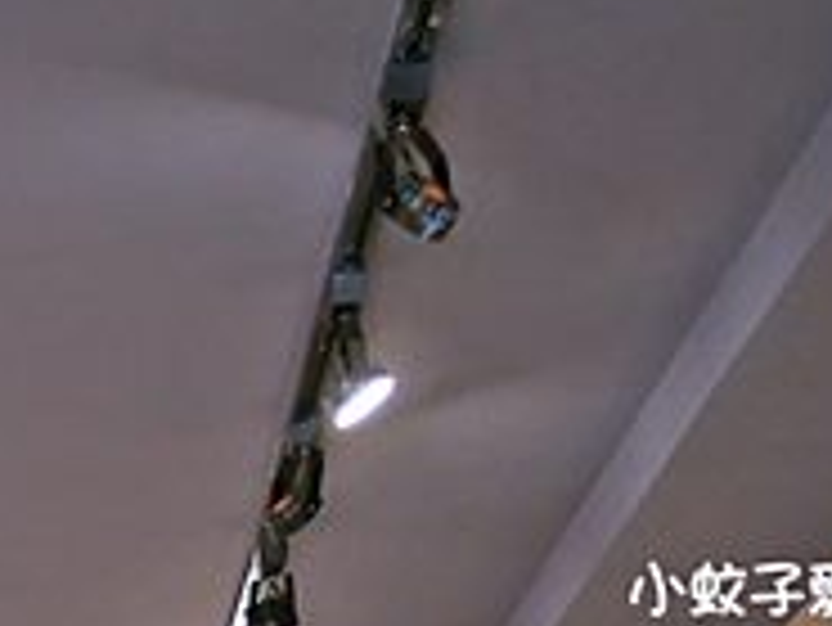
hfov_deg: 11.6
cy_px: 1646
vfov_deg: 8.7
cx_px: -890
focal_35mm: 151
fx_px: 3632
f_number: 2.5
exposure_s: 1/60
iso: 500
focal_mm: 14
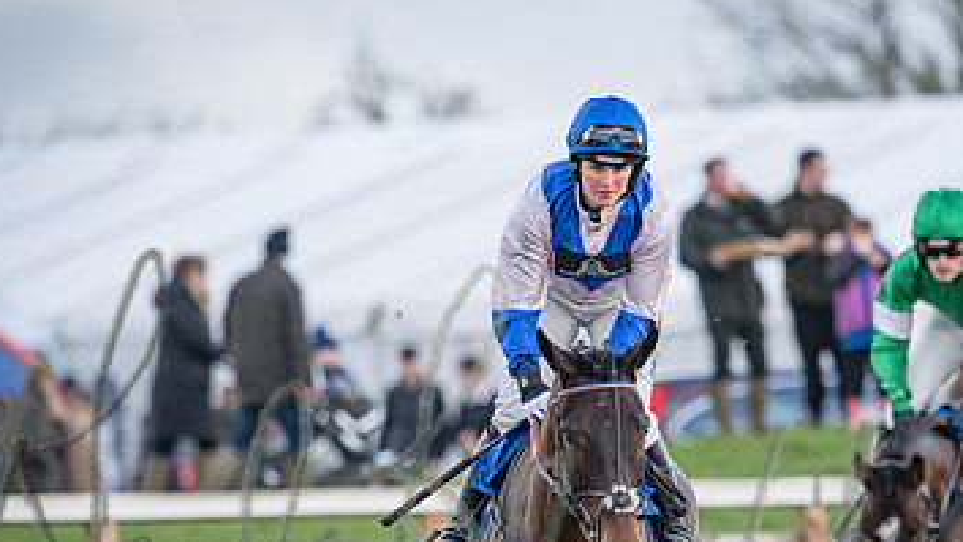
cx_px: 507
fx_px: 20425
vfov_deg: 1.5
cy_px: 455
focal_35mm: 800
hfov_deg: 2.7
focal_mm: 400
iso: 800
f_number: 5
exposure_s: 1/1250
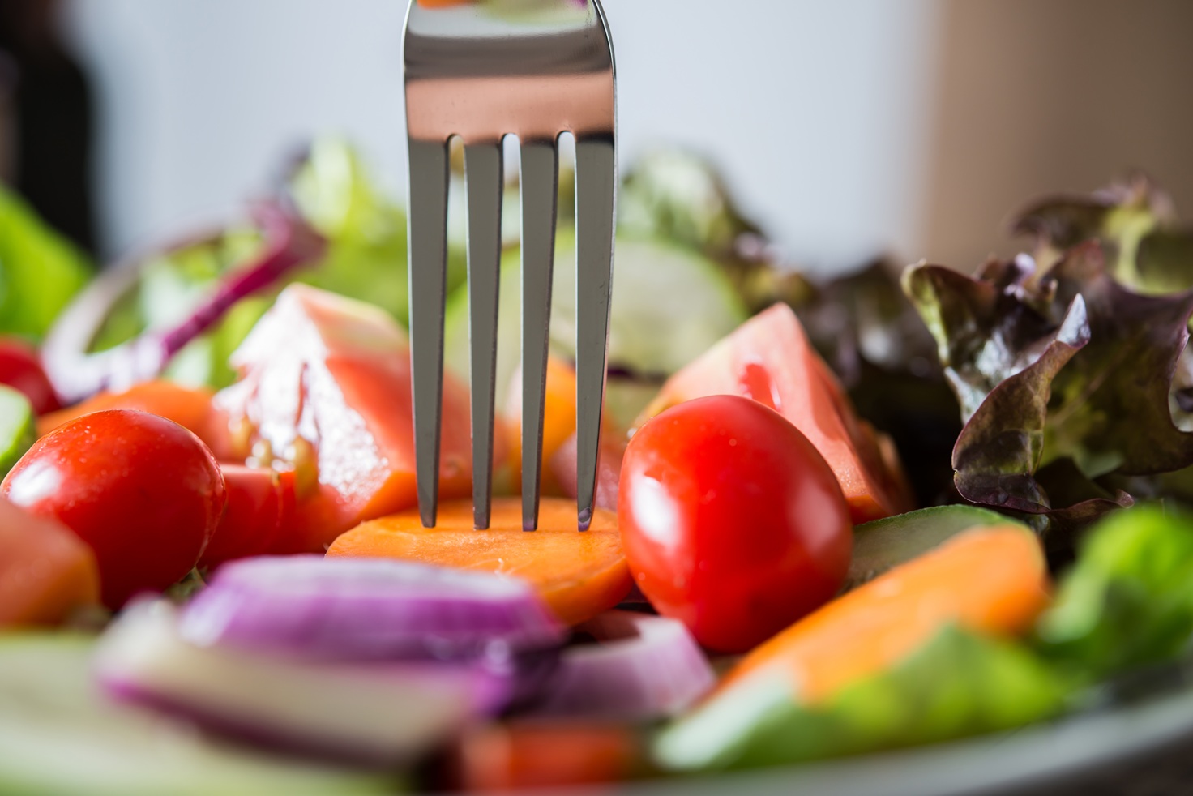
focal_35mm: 60
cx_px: 596
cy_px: 398
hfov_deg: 33.4
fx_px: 1989
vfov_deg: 22.6
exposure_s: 1/160
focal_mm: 60
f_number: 5
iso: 100
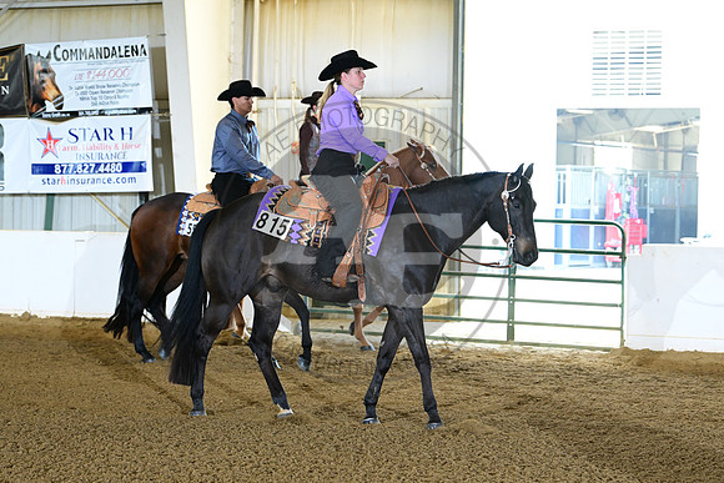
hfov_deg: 17.1
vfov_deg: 11.4
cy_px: 242
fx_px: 2414
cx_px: 362
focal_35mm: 120
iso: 5000
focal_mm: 120
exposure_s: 1/200
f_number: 6.3
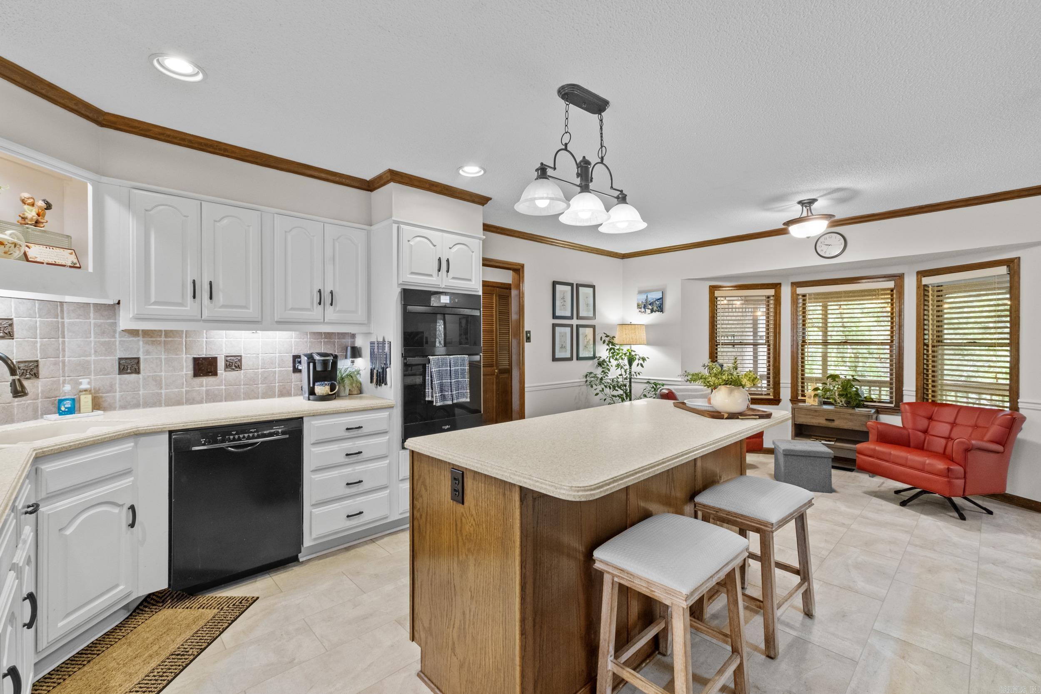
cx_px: 520
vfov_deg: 77.3
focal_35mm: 15
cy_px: 347
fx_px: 434
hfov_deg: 100.4
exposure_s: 1/1.25
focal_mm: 10
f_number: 8
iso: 400
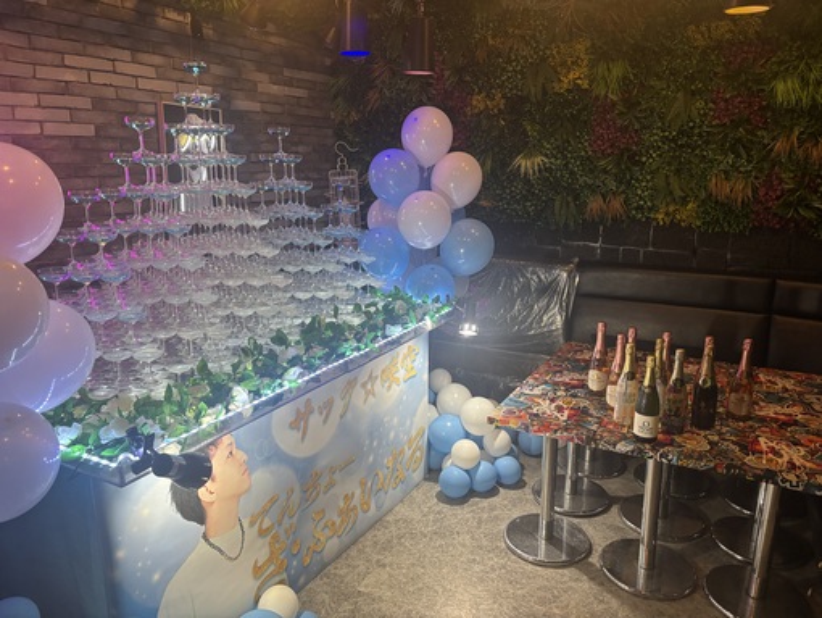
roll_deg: +0.0
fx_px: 618
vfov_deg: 53.1
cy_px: 309
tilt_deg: -13.6
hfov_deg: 67.3
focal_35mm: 26
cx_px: 411
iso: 250
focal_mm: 5.96
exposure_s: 1/50
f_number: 1.6
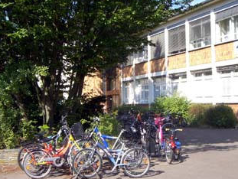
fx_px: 379
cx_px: 119
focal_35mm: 55
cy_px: 107
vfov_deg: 26.6
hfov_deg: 34.9
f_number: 2.7
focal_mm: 6.2
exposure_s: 1/800
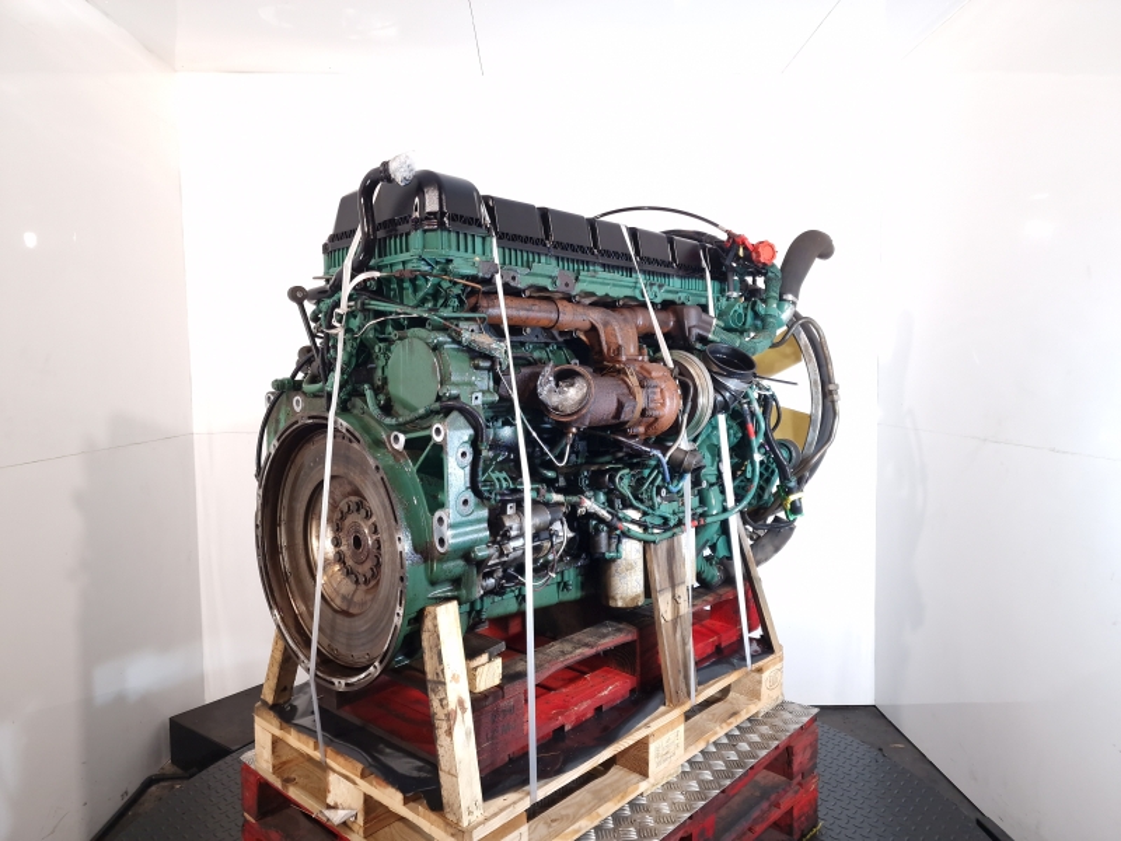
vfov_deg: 58.9
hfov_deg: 73.9
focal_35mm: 23
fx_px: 745
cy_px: 420
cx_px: 560
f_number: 1.8
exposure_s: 1/50
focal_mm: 6.4
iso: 125
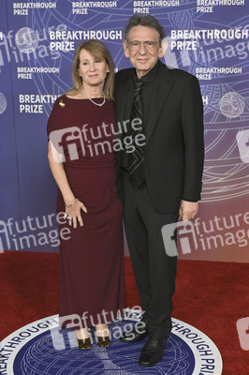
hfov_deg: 26.4
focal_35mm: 51
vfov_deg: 38.9
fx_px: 530
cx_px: 124
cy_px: 188
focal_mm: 51
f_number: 4
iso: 2000
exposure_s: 1/320
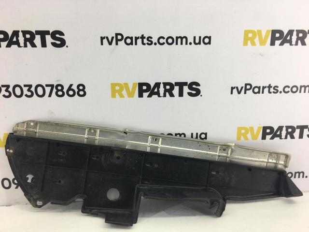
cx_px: 154
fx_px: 259
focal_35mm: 29
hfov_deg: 61.7
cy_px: 116
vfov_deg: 48.2
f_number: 2.2
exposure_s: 1/50
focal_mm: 4.15
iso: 25
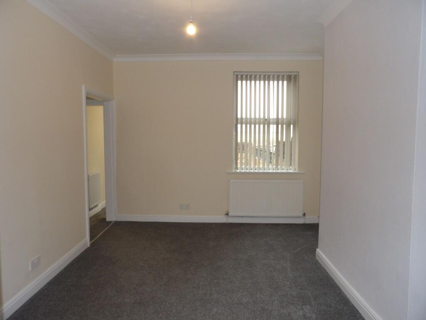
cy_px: 160
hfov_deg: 71.6
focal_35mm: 24
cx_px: 213
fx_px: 295
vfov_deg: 56.8
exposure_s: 1/60
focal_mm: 4.3
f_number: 3.2
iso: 200
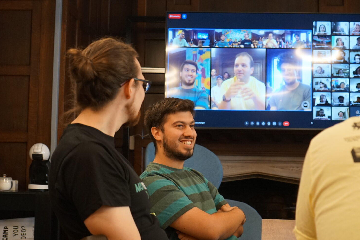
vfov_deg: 18.2
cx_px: 225
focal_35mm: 75
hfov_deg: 26.9
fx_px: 750
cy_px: 94
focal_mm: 43
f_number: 4.5
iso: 1250
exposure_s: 1/160
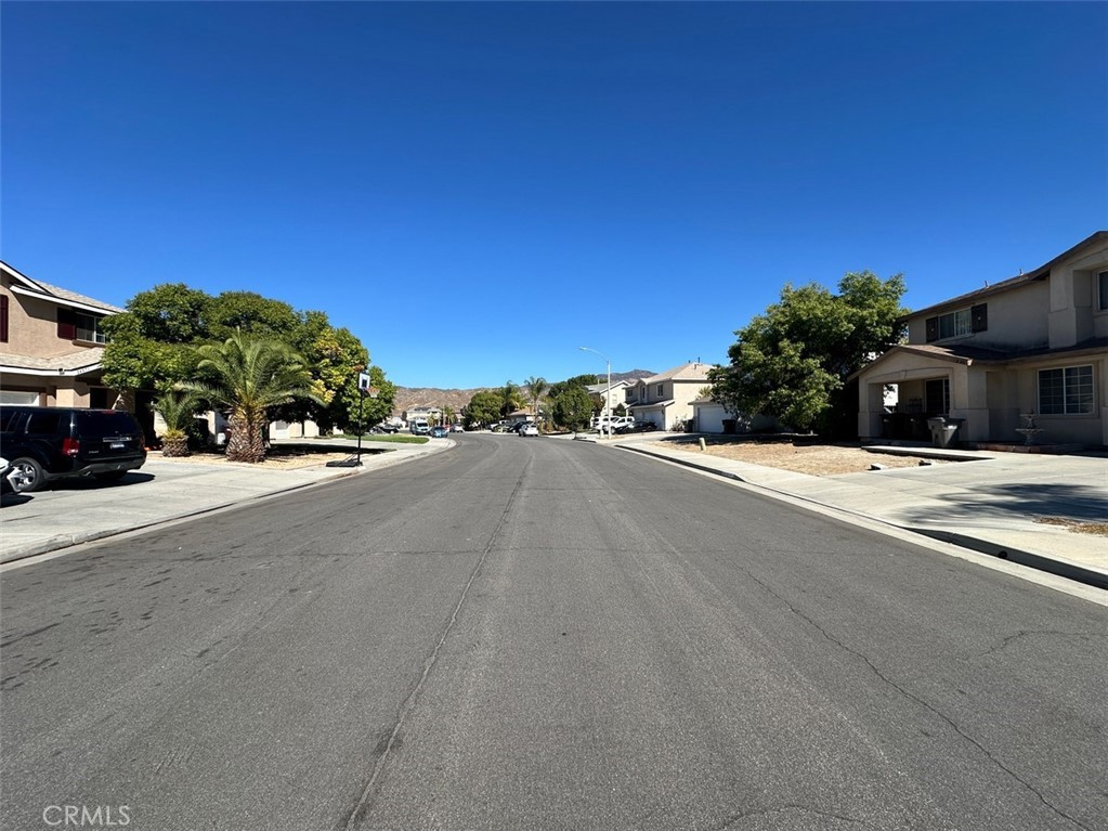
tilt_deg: +0.9
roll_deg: +0.1
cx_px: 554
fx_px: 448
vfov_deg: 85.7
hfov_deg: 102.1
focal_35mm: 14
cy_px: 416
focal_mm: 2.22
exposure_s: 1/2304
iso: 50
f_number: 2.2
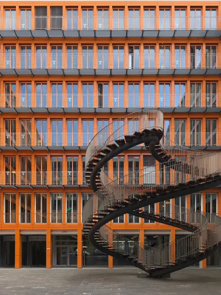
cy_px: 148
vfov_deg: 63.5
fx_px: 238
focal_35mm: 28
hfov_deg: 49.7
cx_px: 110
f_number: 1.8
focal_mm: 3.99
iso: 20
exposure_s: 1/580
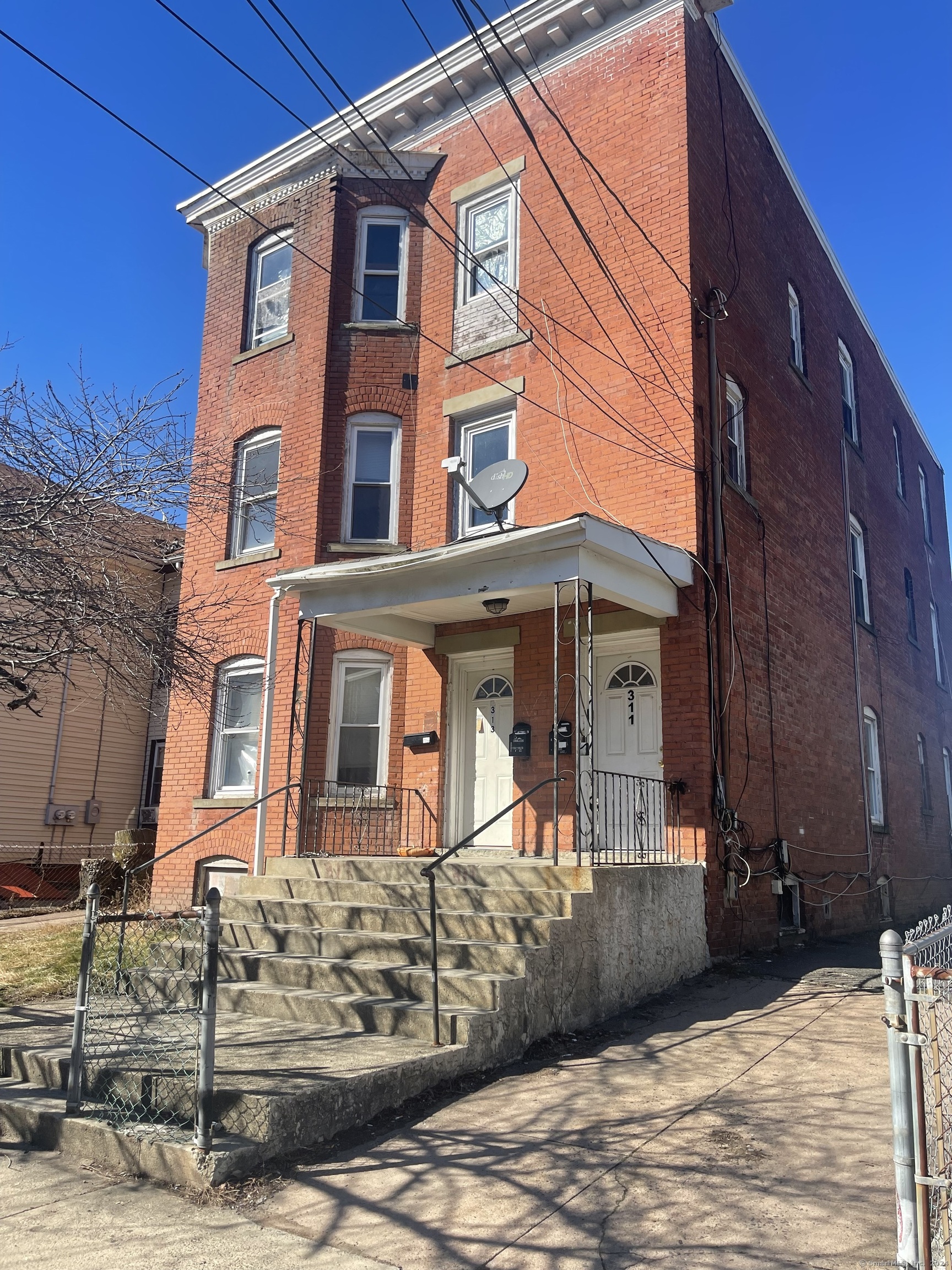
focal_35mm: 25
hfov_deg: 54.9
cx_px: 476
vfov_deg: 69.4
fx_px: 917
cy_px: 635
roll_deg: -0.9
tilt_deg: +14.4
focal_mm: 5.1
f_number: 1.6
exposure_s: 1/2433
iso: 32
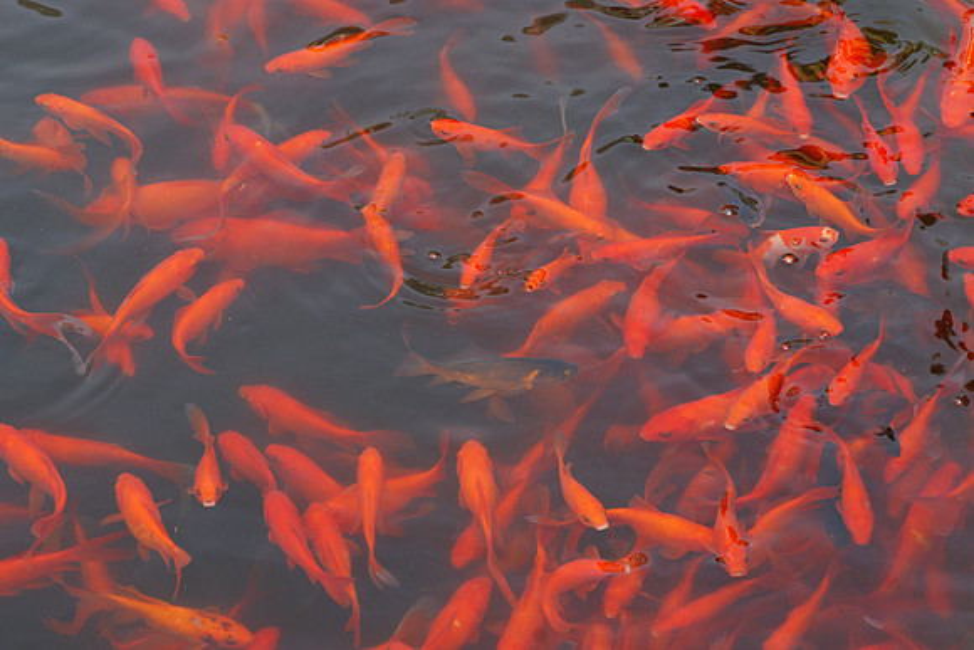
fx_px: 4059
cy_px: 325
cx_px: 487
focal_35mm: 150
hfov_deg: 13.7
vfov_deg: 9.2
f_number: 10
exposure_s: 1/125
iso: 400
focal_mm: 100
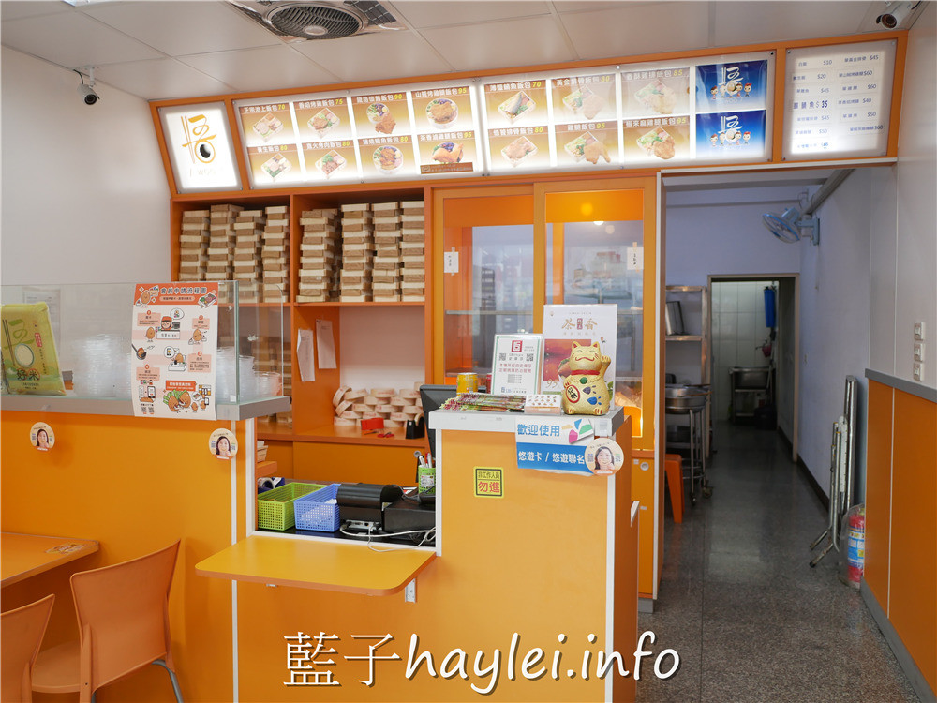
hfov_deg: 60.0
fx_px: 812
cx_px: 468
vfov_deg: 46.8
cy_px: 352
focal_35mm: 30
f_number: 2
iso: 200
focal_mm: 15
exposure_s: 1/160
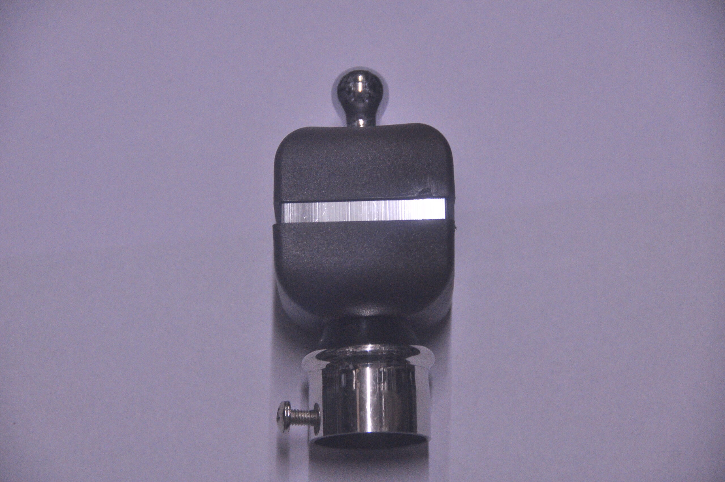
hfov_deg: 10.6
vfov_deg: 7.0
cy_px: 241
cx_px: 362
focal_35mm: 195
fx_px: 3922
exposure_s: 1/125
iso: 1250
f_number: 5.6
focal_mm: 130
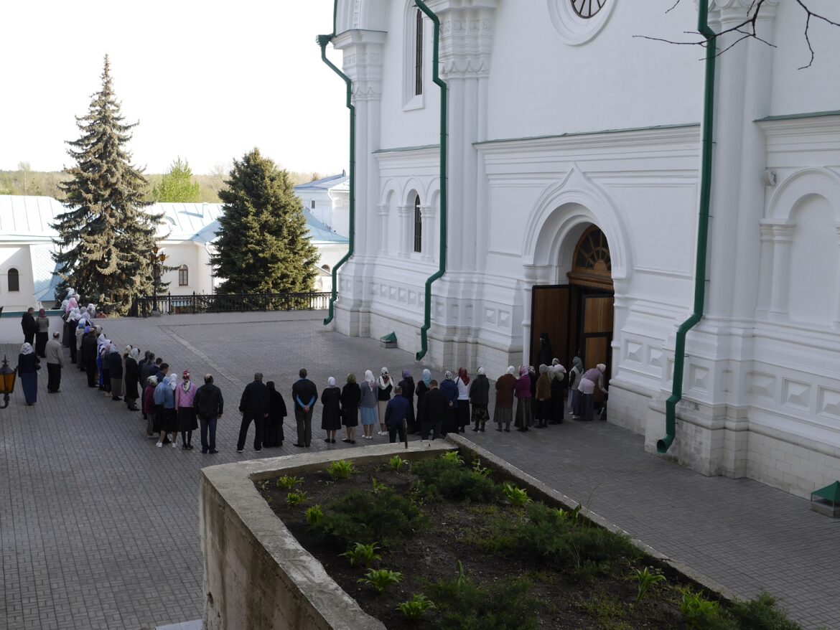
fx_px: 971
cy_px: 315
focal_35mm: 40
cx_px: 420
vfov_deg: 36.0
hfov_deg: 46.8
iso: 160
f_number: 5.6
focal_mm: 20
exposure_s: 1/125
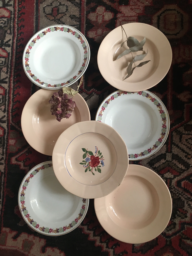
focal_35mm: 29
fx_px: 214
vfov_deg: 61.7
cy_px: 128
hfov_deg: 48.2
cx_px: 96
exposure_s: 1/33
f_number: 2.2
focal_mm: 4.15
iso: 200
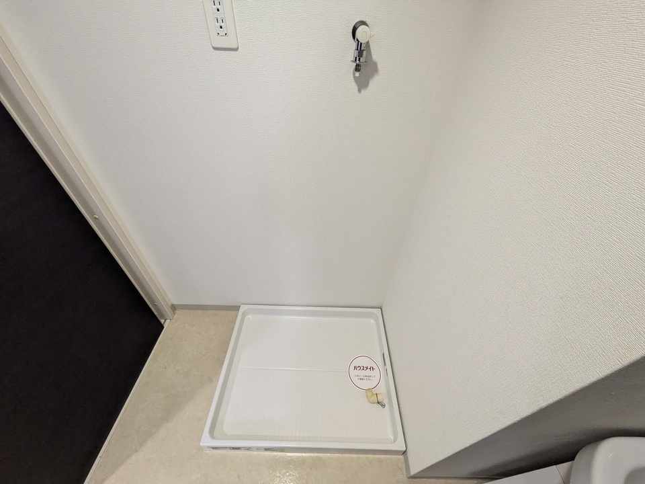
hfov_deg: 102.1
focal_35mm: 14
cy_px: 242
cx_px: 322
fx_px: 261
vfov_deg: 85.7
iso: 84
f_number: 2.2
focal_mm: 1.83
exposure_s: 1/60
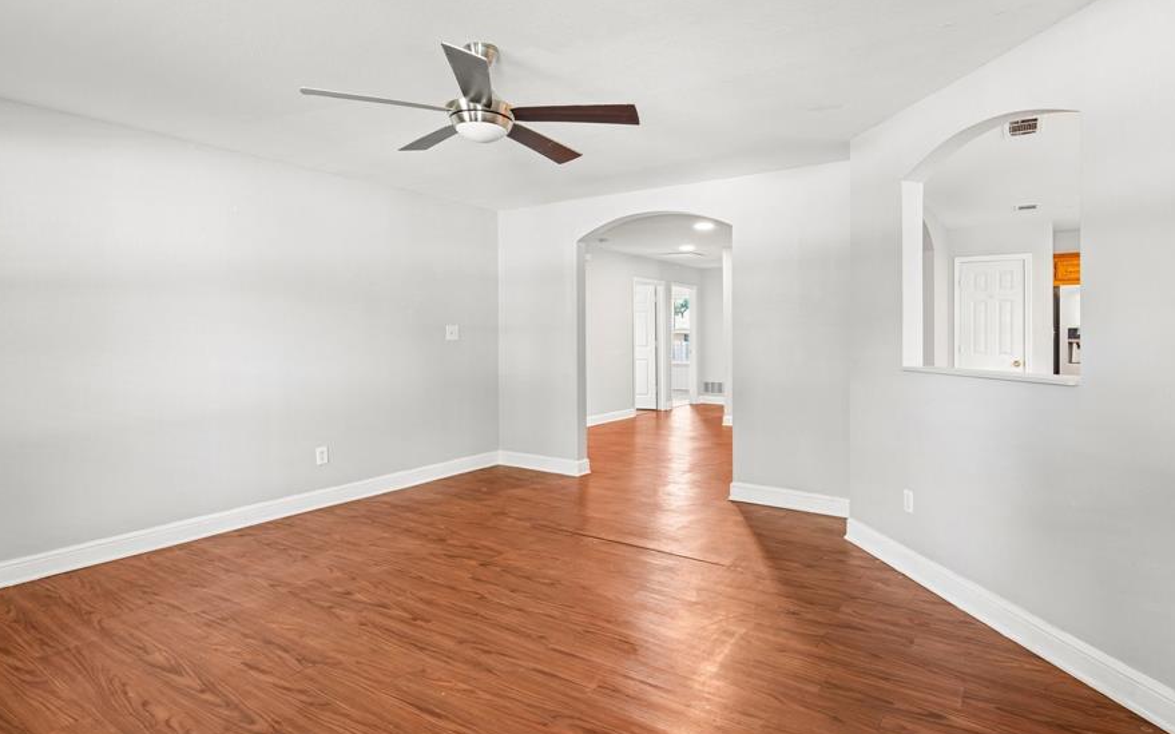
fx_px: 608
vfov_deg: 62.1
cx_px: 647
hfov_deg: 87.7
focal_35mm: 19
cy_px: 330
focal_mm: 16
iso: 400
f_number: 8
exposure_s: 1/6
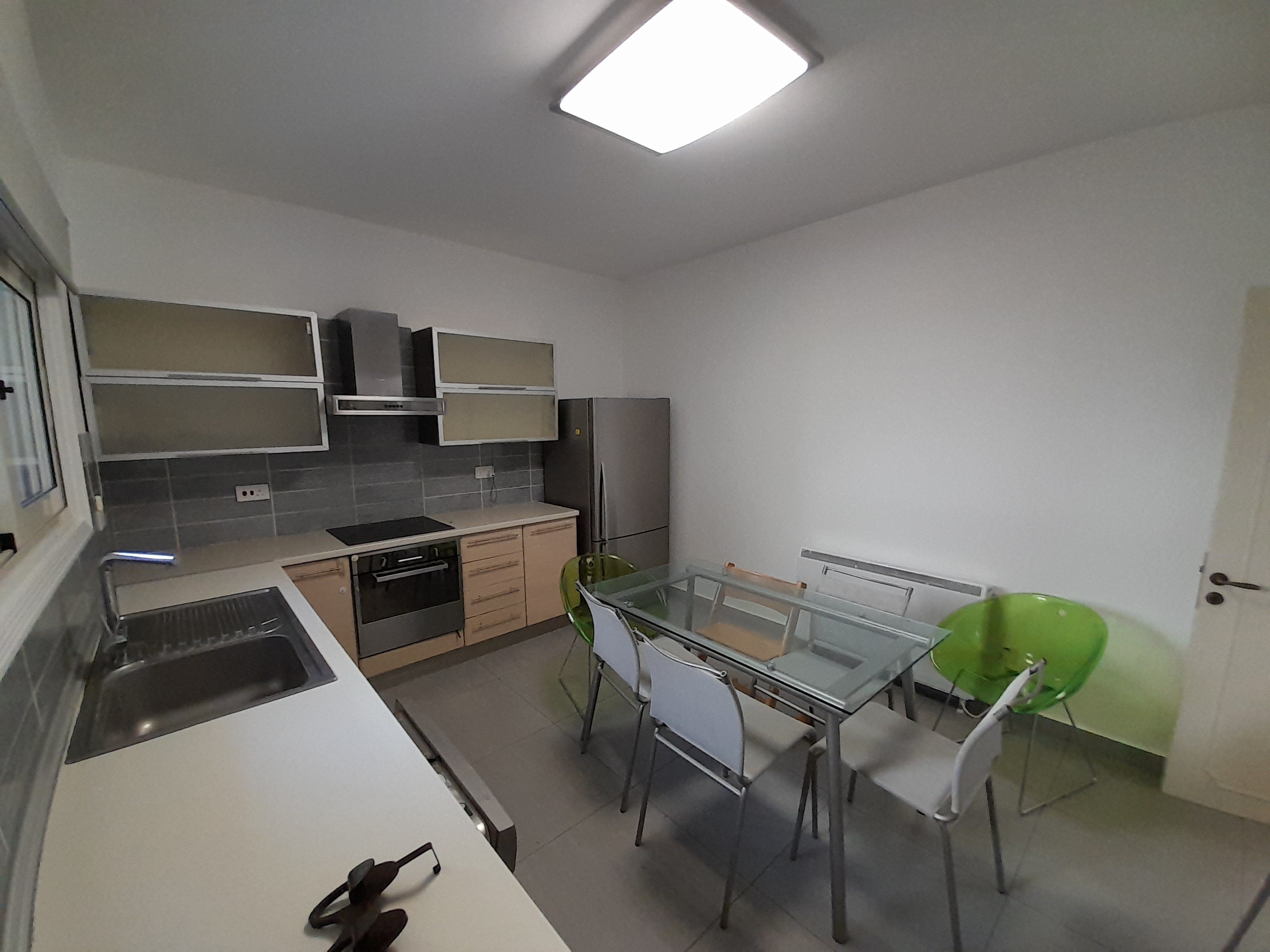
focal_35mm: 13
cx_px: 635
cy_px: 476
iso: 100
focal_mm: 1.13
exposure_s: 1/50
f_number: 2.2
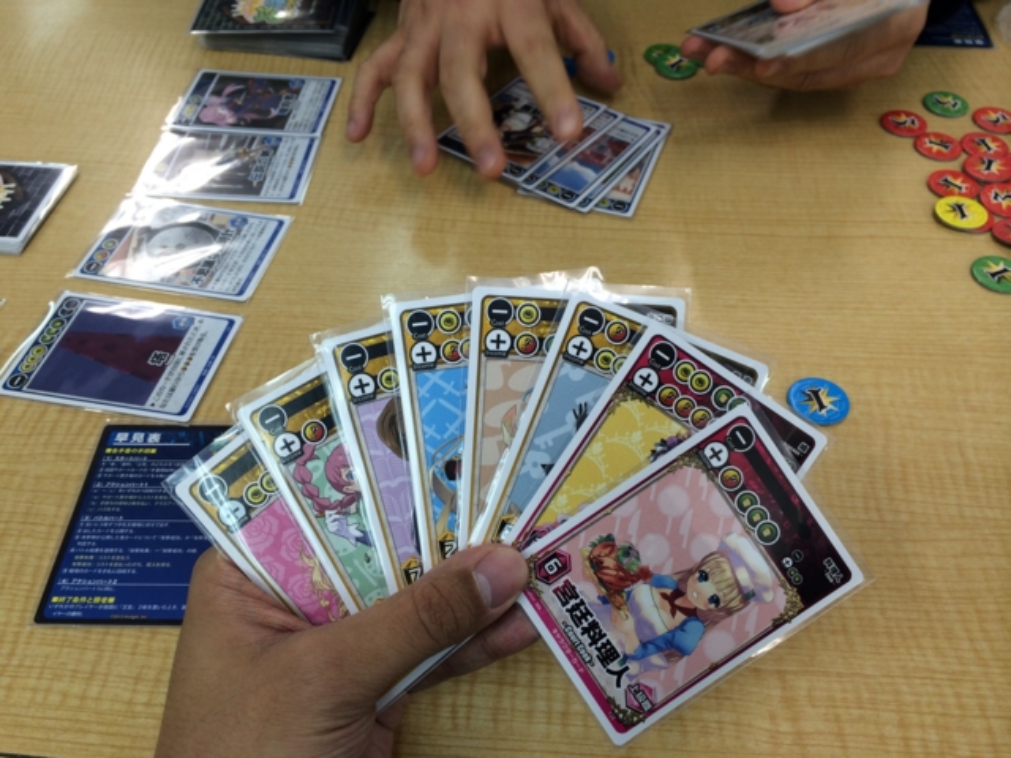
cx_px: 506
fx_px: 876
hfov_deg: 60.0
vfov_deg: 46.8
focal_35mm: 30
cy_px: 379
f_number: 2.2
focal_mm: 4.12
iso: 40
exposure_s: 1/60
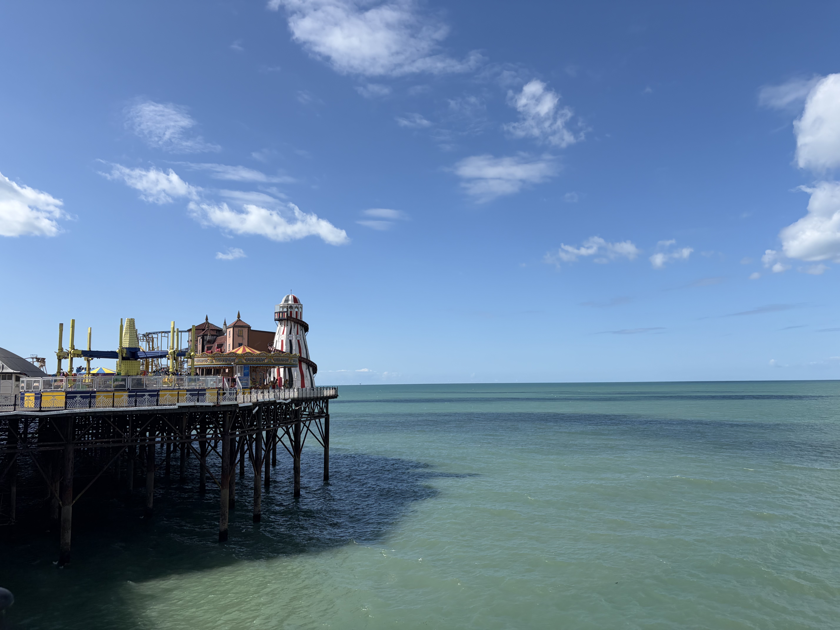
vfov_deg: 53.1
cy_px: 315
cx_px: 420
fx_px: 631
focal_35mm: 26
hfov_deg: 67.3
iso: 64
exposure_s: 1/7813
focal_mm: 5.96
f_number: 1.6
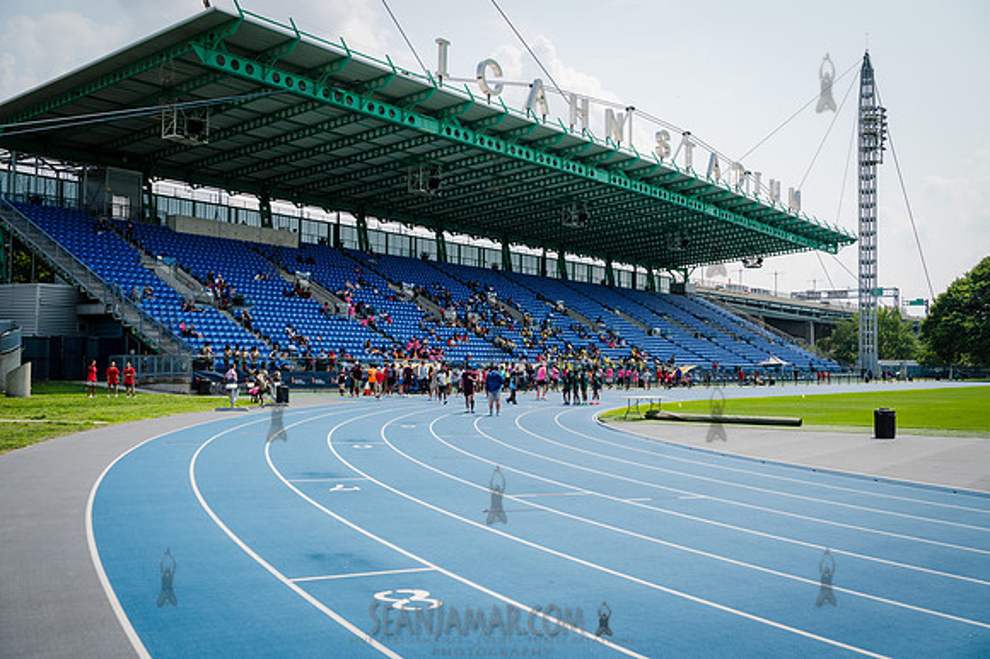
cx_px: 495
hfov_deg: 54.5
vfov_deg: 37.8
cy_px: 330
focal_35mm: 35
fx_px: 962
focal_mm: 35
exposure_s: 1/640
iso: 100
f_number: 5
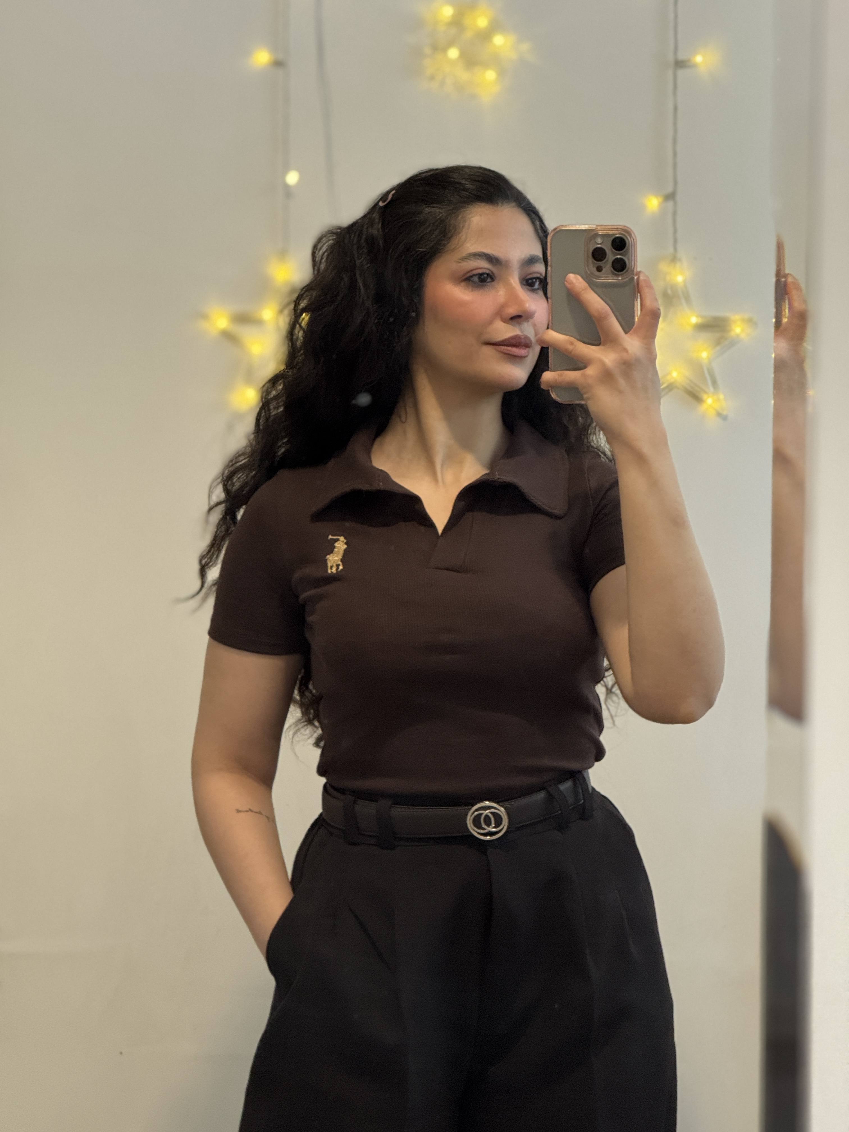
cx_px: 424
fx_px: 3924
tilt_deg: -9.6
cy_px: 566
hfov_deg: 12.3
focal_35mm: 120
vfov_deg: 16.4
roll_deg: +0.6
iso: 320
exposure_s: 1/50
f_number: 2.8
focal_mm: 15.66
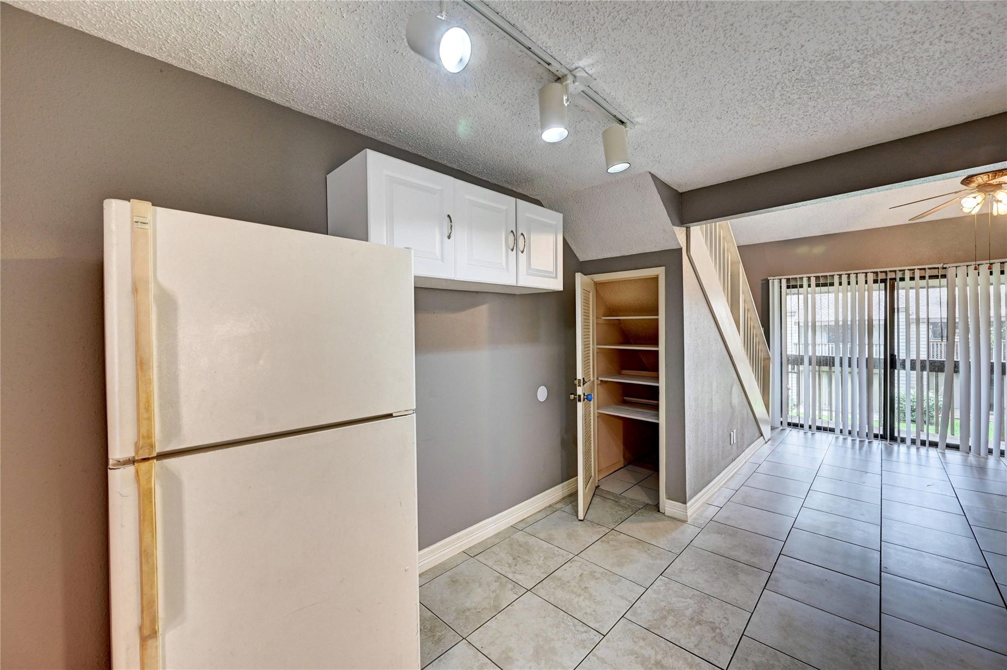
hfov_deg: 104.3
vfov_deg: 81.1
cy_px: 335
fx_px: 391
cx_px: 504
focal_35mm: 14
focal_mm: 14
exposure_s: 1/3.33
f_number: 8
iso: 400
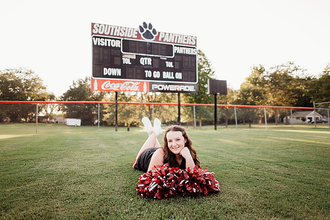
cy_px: 110
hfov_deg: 73.7
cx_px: 165
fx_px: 220
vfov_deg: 53.2
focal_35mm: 24
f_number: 2
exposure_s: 1/500
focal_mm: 24
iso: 125
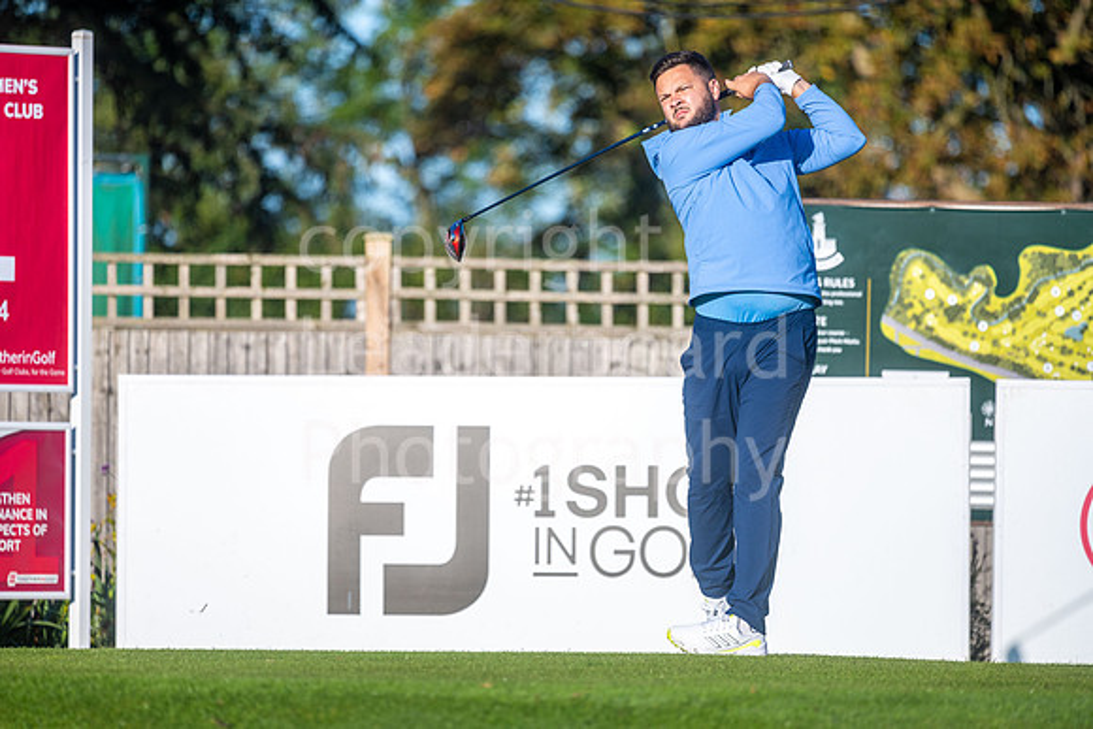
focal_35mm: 300
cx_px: 546
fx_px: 9110
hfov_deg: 6.9
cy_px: 364
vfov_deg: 4.6
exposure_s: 1/1600
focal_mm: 300
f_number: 4
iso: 200
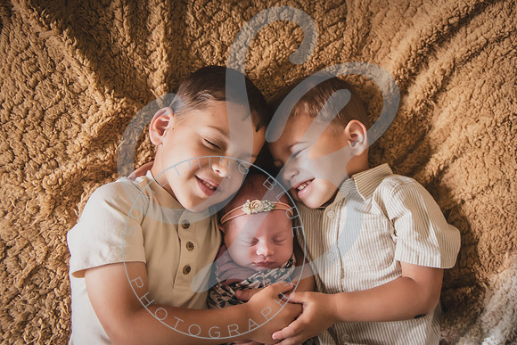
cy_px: 134
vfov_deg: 39.0
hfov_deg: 55.7
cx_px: 317
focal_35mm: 34
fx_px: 484
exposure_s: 1/250
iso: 1250
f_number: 2.8
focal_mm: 24
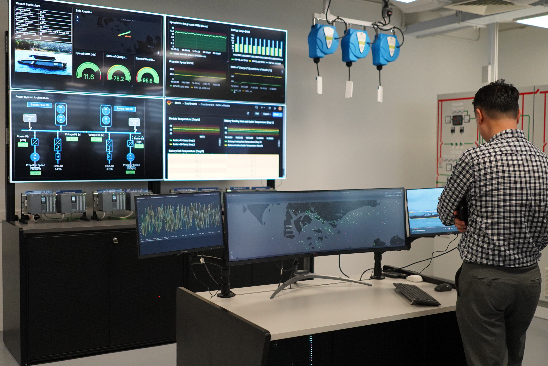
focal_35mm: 42
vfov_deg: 31.9
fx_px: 639
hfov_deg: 46.4
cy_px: 183
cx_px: 274
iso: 2000
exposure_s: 1/640
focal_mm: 28
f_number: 2
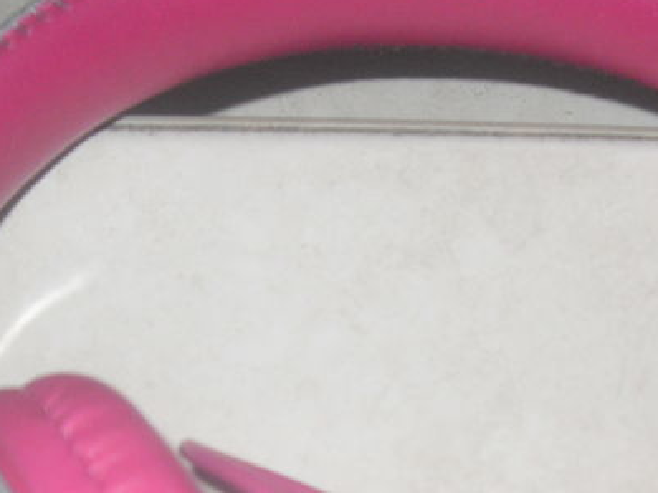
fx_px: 1767
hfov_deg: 21.1
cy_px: 544
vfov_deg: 15.5
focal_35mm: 93
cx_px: 360
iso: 100
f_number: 2.8
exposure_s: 1/45
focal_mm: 6.3
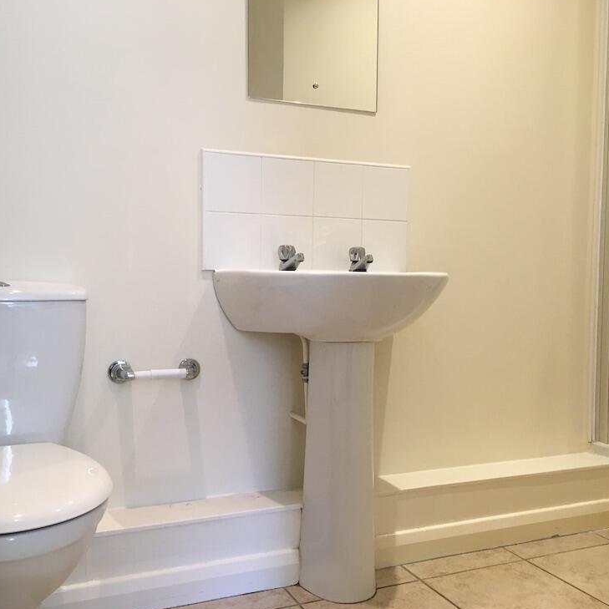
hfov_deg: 46.0
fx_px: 717
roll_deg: -1.0
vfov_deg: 46.0
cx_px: 326
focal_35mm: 36
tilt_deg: -2.9
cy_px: 312
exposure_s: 1/33
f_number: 2.2
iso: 50
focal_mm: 4.15
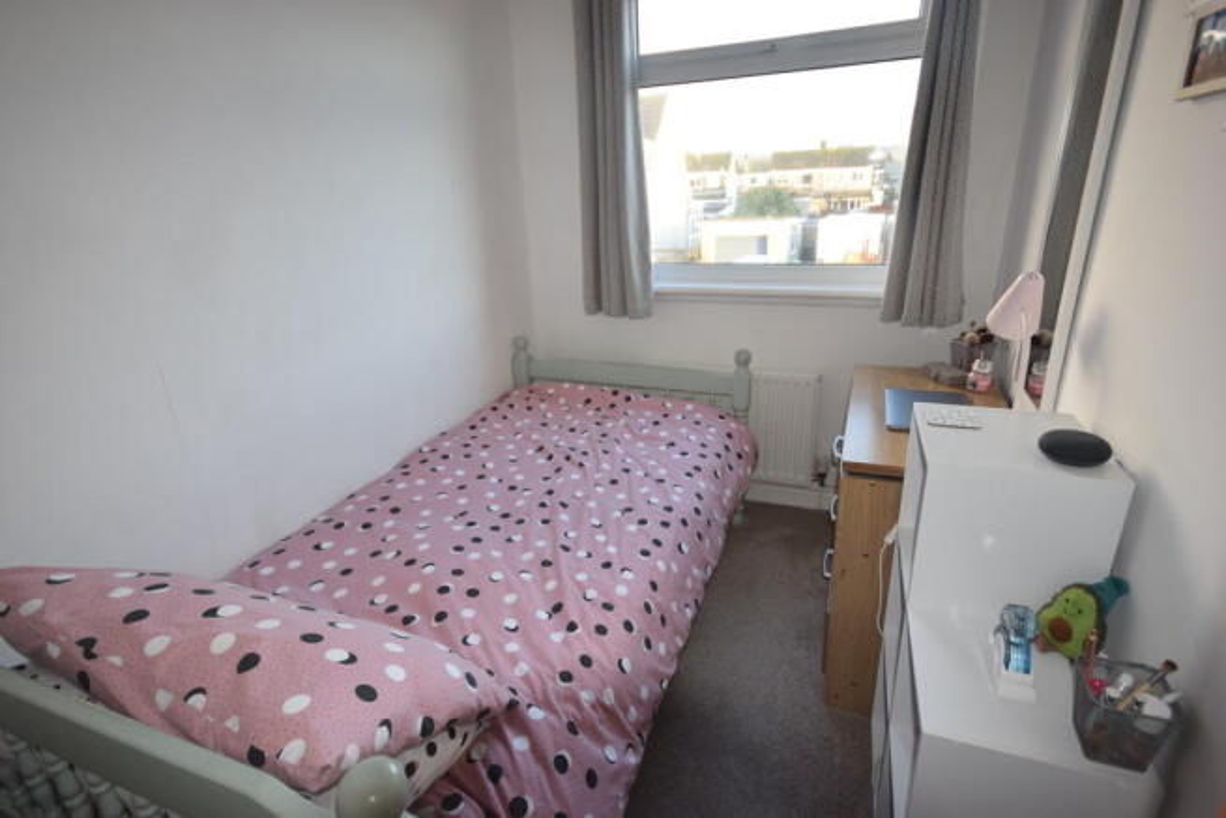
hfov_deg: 90.0
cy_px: 409
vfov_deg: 67.4
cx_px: 613
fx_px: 613
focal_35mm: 18
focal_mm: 12
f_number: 5.6
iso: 800
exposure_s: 1/125
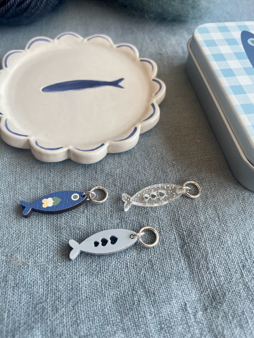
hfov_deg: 51.4
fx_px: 264
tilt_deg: -57.3
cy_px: 170
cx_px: 126
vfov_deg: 65.3
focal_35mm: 27
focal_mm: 4.2
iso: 32
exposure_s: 1/121
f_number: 1.6
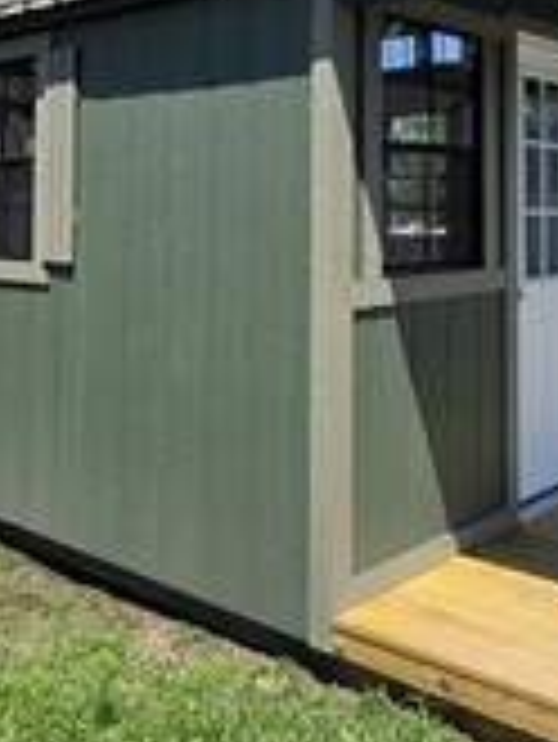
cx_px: 423
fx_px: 880
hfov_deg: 34.4
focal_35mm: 41
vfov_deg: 43.8
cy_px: 162
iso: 40
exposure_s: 1/2163
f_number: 1.9
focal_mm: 2.2
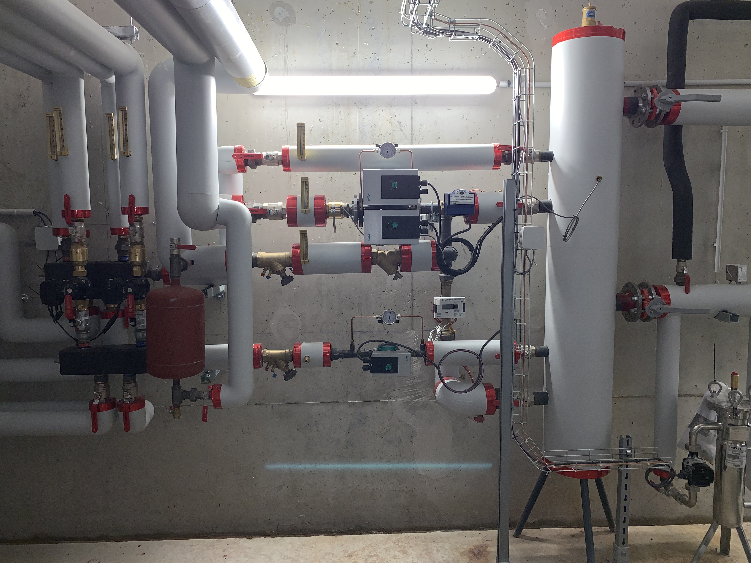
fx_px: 564
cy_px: 282
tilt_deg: -6.1
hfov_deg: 67.3
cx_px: 376
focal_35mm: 26
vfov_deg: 53.1
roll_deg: -0.2
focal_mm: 4.25
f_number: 1.8
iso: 25
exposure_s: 1/19
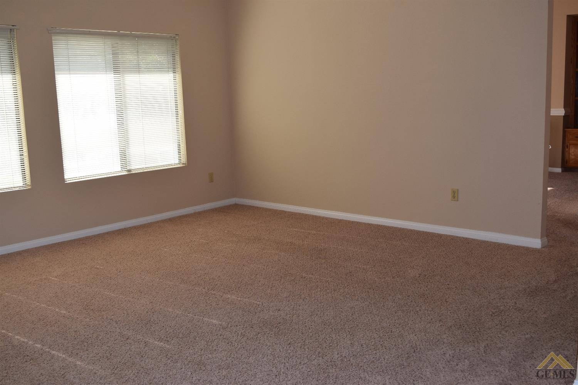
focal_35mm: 36
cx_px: 289
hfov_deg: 53.1
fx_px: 578
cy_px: 192
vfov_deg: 36.9
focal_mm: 24
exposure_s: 1/125
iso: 250
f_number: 5.6
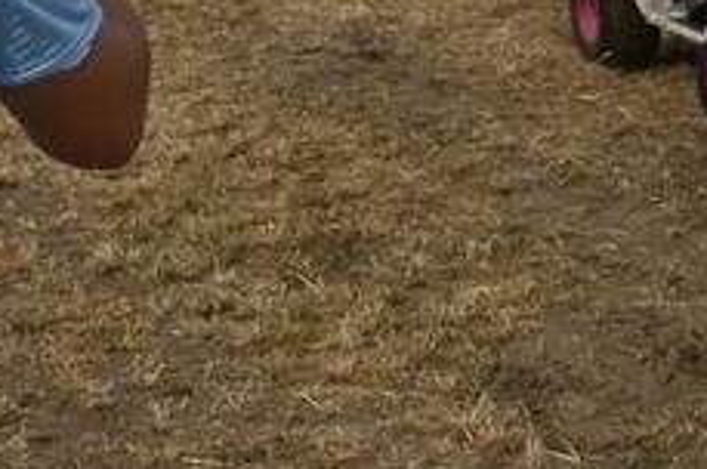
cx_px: 472
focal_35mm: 104
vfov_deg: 12.4
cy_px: -279
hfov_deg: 19.6
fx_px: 2040
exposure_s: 1/400
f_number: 7.1
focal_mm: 24
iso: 100
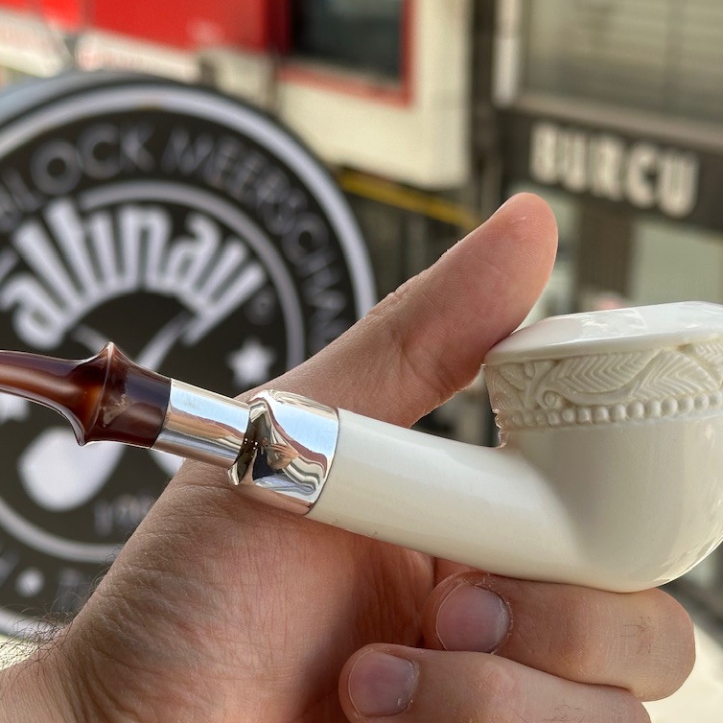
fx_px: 1701
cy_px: 448
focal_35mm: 72
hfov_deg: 24.0
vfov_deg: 23.9
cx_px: 308
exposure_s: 1/704
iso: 64
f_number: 1.78
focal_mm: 6.86
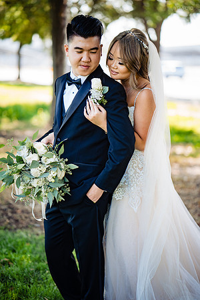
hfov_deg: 16.1
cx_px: 100
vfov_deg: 23.9
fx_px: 708
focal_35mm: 85
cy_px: 150
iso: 160
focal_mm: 85
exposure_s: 1/400
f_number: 1.8
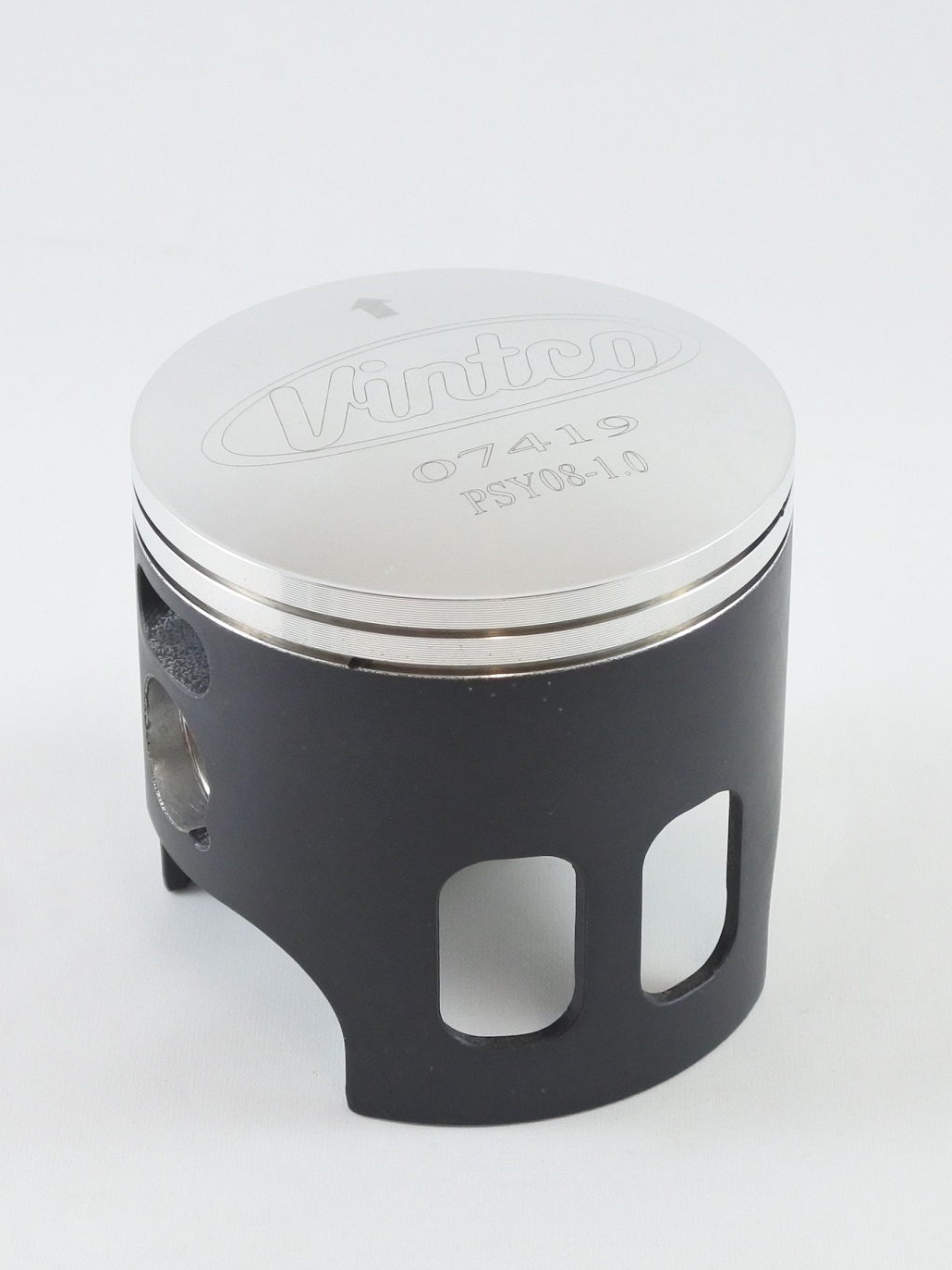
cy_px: 641
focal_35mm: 70
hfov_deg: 21.0
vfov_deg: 27.8
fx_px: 2568
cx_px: 463
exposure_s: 1/125
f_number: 4.5
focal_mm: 18
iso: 500
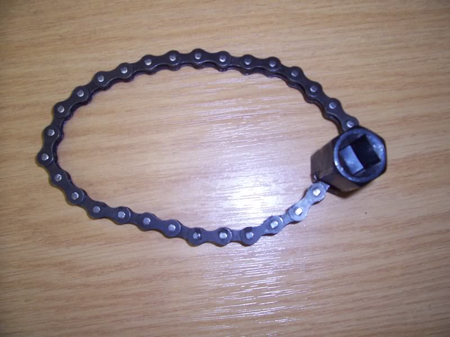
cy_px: 168
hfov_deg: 54.0
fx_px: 442
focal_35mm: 34
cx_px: 225
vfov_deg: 41.8
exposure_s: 1/60
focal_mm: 5.6
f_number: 2.7
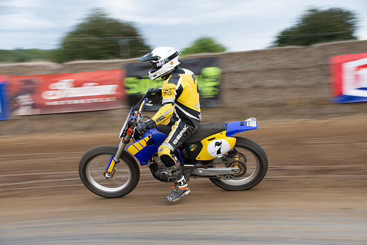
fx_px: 734
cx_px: 184
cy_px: 122
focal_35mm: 72
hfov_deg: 28.1
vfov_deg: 18.9
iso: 320
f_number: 8
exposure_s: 1/100
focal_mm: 48
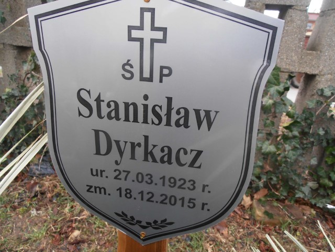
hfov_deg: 71.6
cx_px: 168
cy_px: 126
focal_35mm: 24
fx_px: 232
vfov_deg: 56.8
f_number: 3
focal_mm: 4.2
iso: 80
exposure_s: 1/80
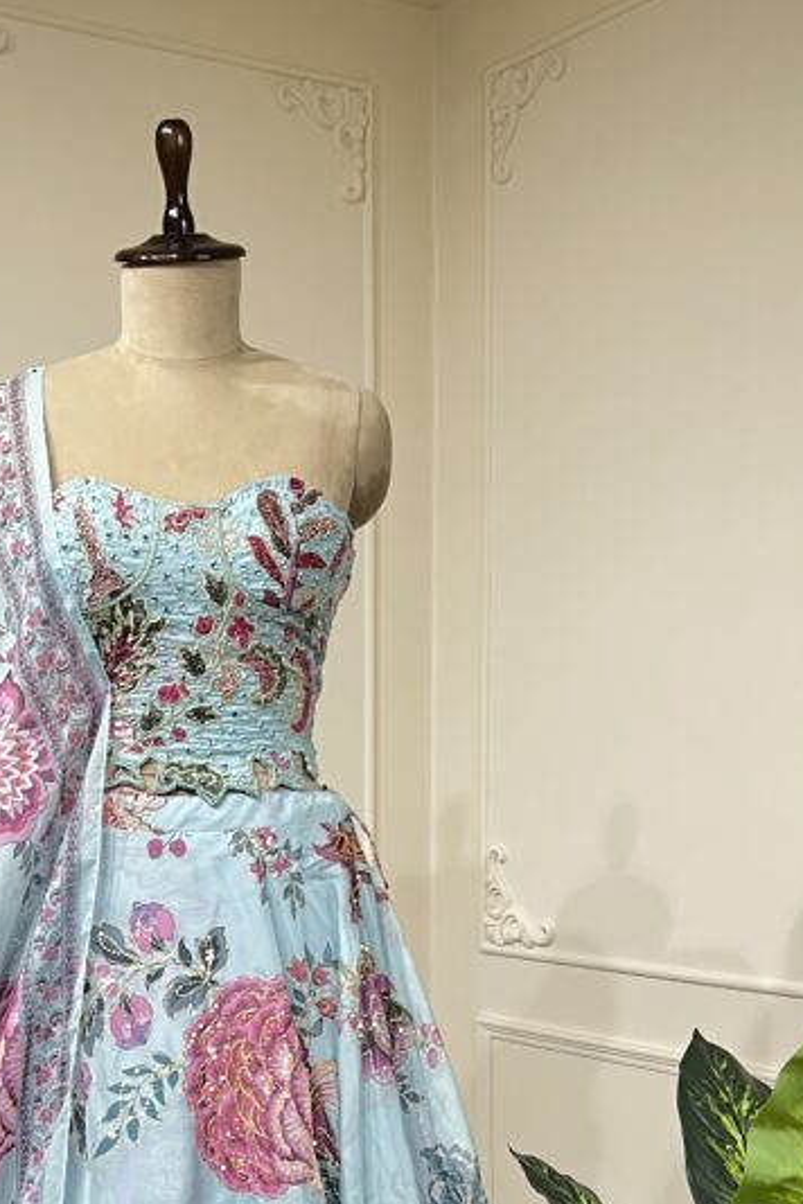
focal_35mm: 54
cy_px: 946
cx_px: 180
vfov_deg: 35.8
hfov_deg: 24.7
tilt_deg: -6.8
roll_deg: +1.5
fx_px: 1807
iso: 80
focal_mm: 5.7
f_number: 1.5
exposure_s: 1/50
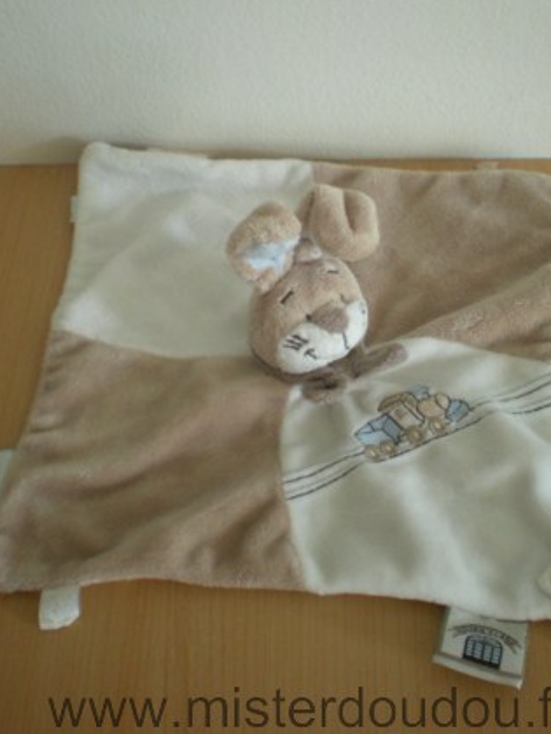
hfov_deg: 30.9
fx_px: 997
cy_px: 288
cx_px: 308
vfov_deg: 40.2
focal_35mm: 47
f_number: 3.1
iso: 200
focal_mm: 6.3
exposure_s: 1/27
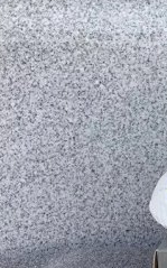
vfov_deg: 23.4
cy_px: 190
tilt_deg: -17.5
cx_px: 354
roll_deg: -0.8
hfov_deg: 12.6
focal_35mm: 88
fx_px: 642
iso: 25
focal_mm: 3.3
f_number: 2.4
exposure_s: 1/314
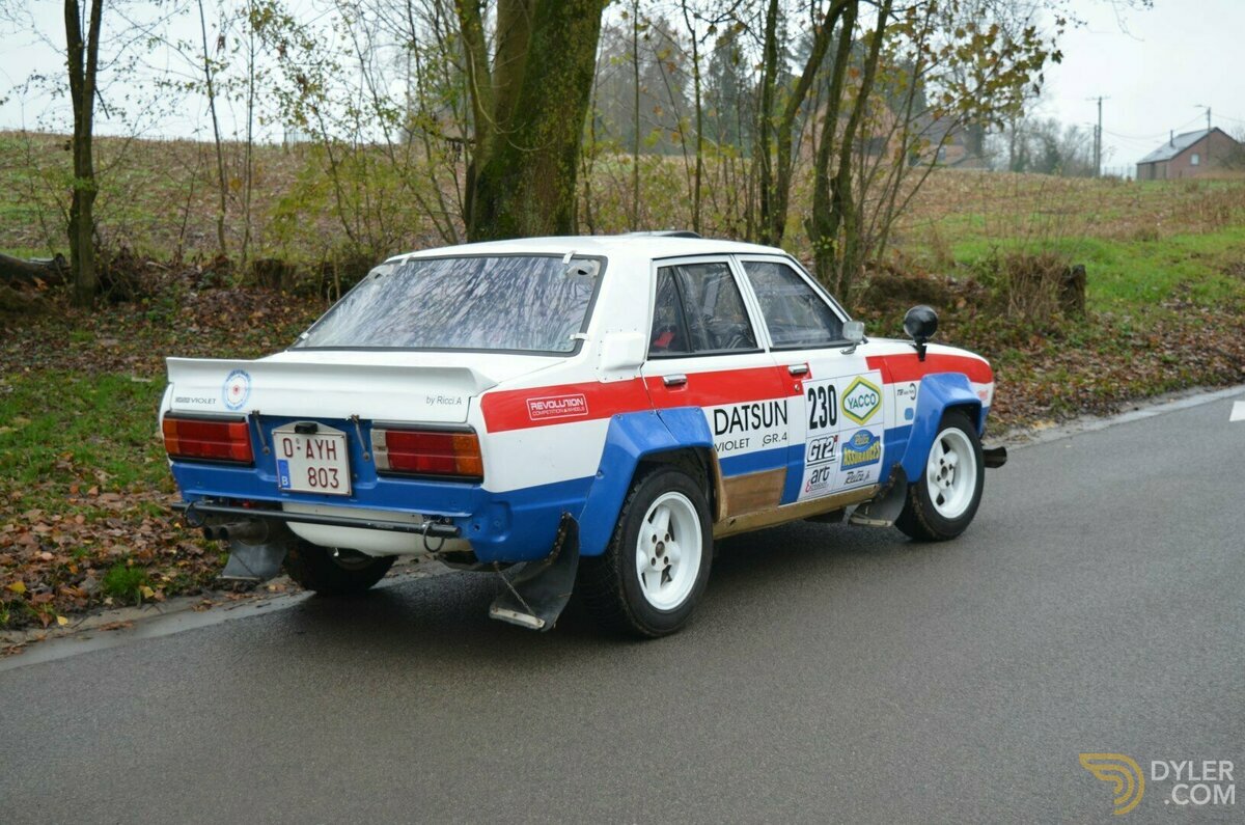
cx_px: 622
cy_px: 412
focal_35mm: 52
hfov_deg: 37.9
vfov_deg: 25.6
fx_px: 1812
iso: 320
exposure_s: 1/125
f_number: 5.6
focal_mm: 35
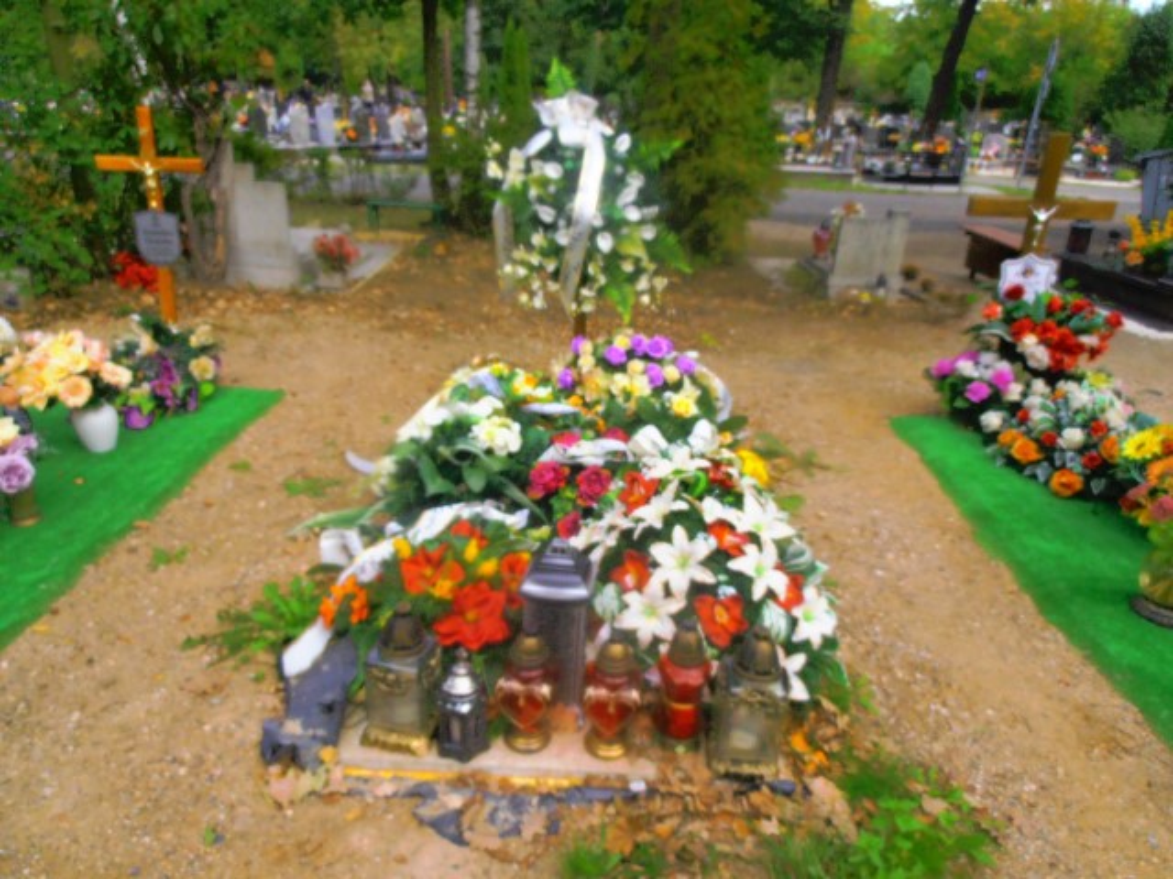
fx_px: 813
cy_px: 440
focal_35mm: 24
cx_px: 586
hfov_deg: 71.6
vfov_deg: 56.8
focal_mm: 4.2
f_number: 3
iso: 80
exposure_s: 1/160
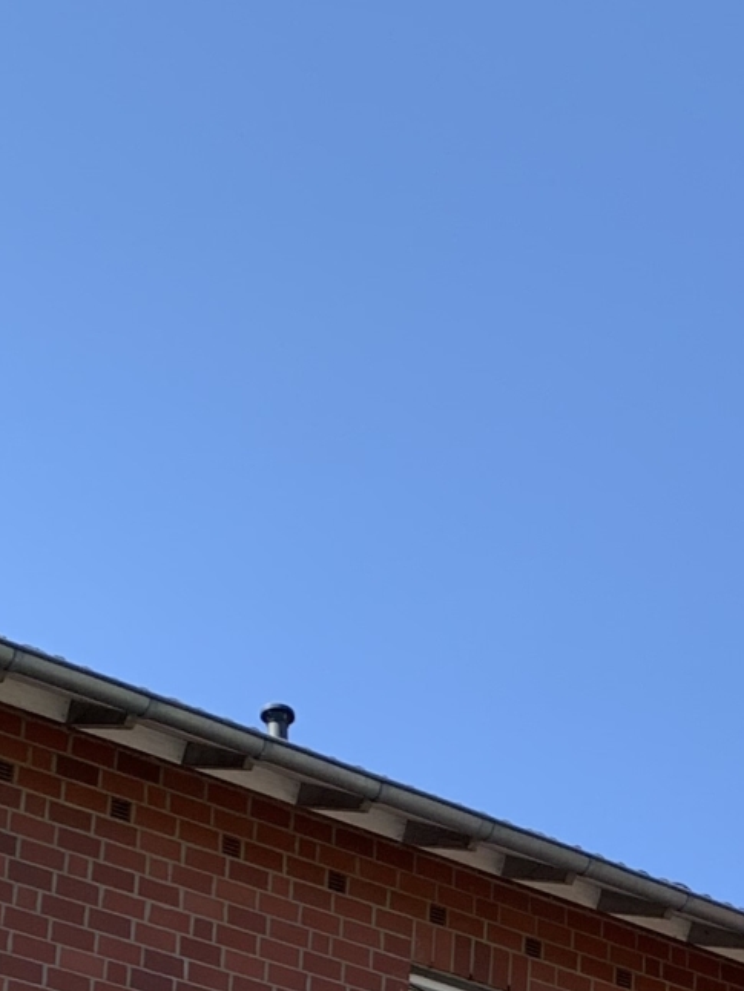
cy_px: 1414
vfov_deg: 17.4
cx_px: 1012
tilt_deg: +13.0
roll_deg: -0.7
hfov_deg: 13.7
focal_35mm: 103
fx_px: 2950
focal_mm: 4.25
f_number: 1.8
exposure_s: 1/936
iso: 25
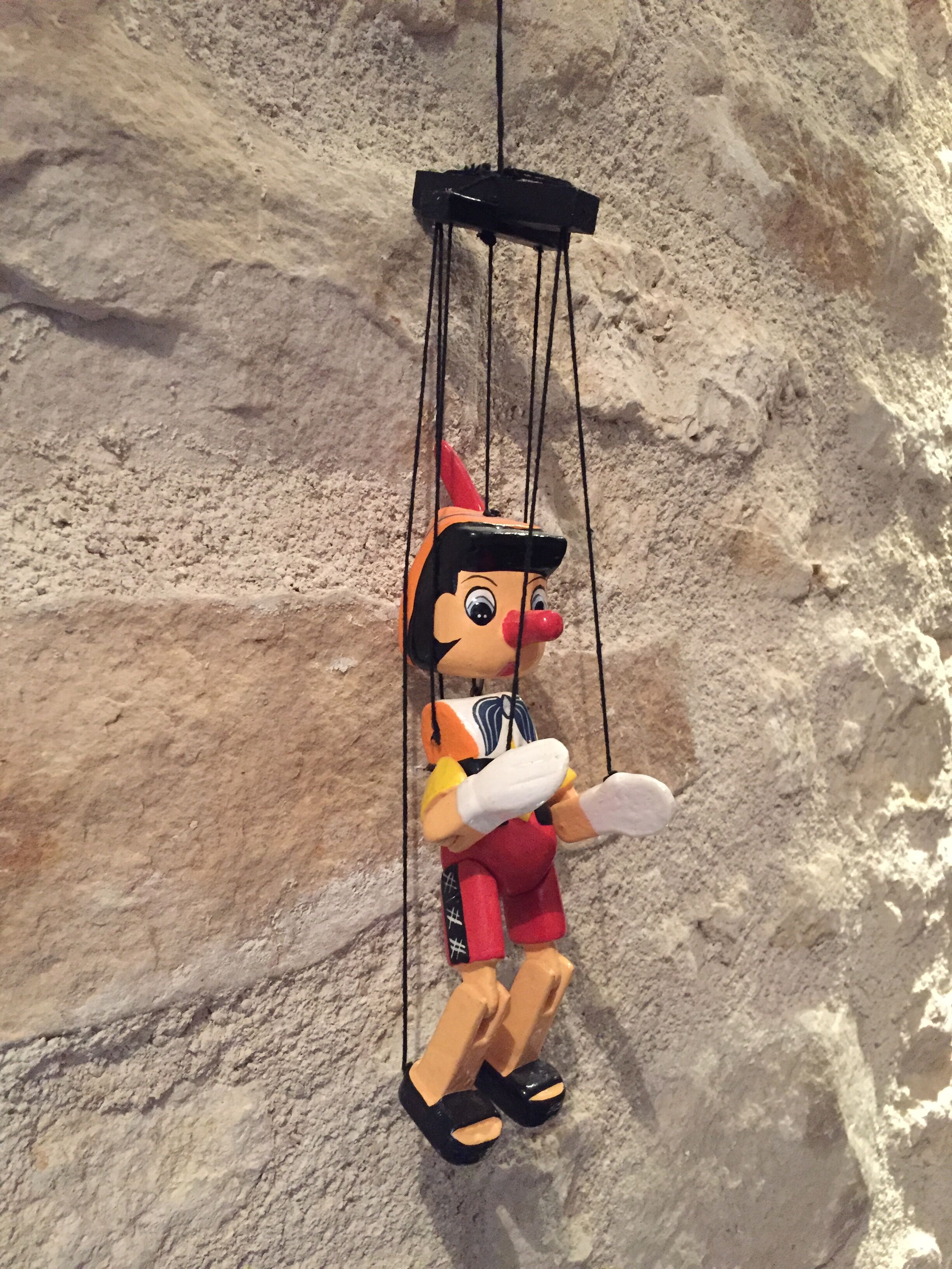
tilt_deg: +0.7
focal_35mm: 29
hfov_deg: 48.2
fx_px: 1063
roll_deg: -0.6
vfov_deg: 61.7
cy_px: 634
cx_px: 476
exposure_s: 1/17
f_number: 2.2
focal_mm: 4.15
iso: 400
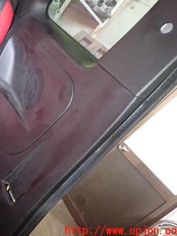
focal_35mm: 34
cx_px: 25
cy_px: 117
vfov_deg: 53.9
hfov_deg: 39.4
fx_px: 232
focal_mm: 4.5
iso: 320
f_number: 2
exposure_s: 1/30
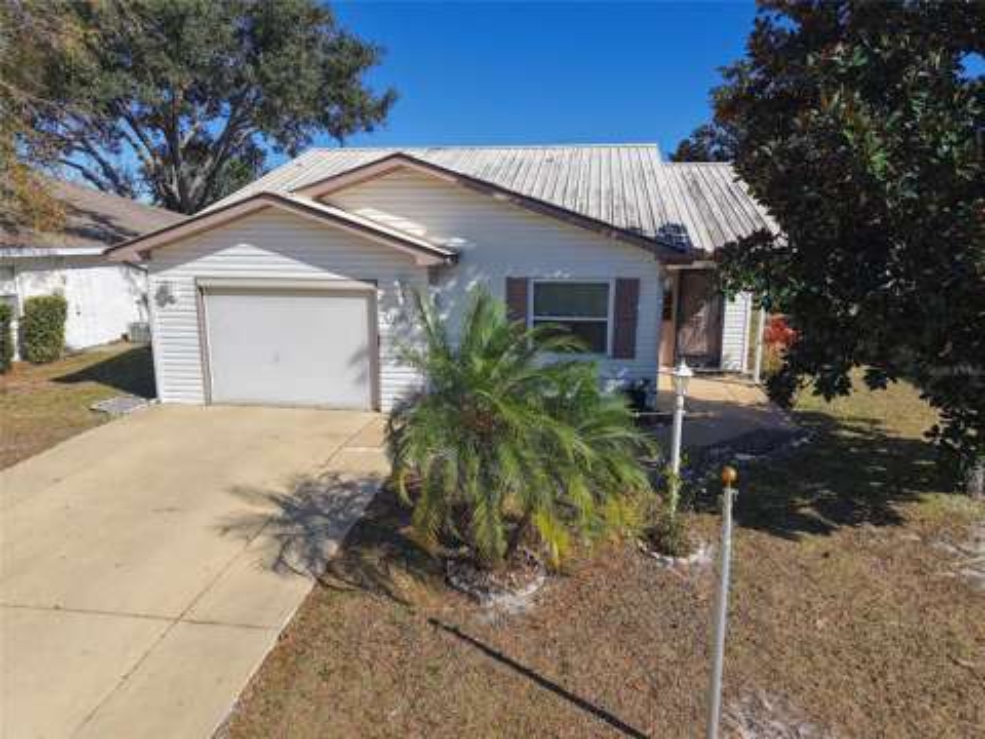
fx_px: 683
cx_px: 492
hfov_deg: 71.6
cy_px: 370
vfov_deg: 56.8
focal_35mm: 24
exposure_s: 1/6400
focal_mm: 8.67
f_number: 1.8
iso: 100
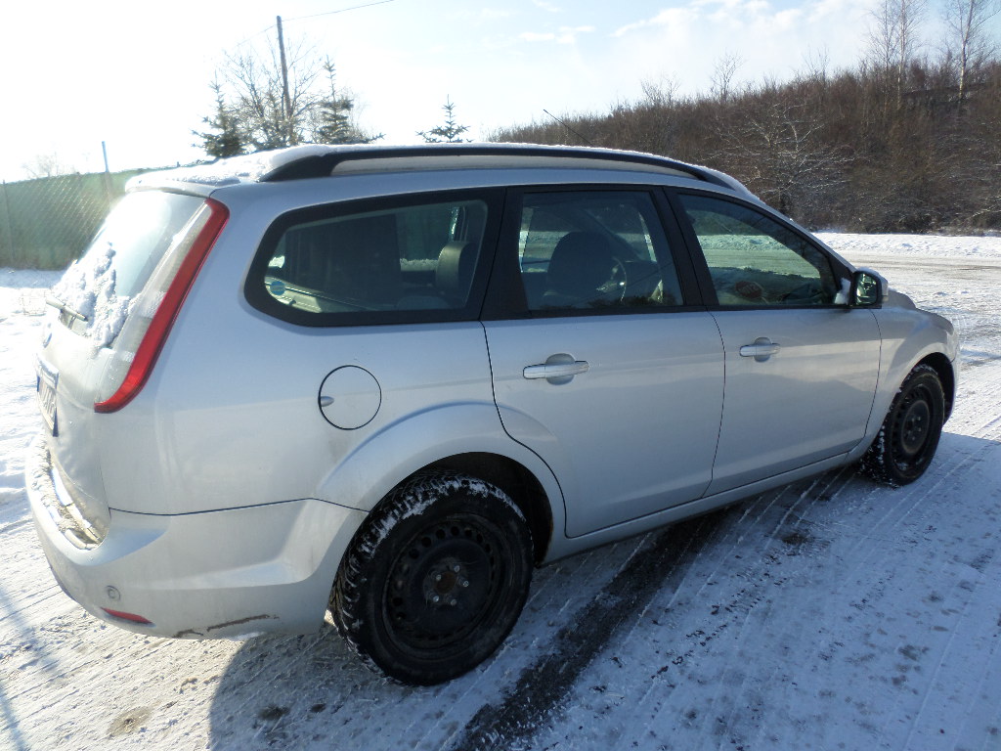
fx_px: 723
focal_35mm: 25
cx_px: 500
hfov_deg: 69.4
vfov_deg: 54.9
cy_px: 376
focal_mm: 4.5
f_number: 2.5
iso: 80
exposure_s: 1/1000
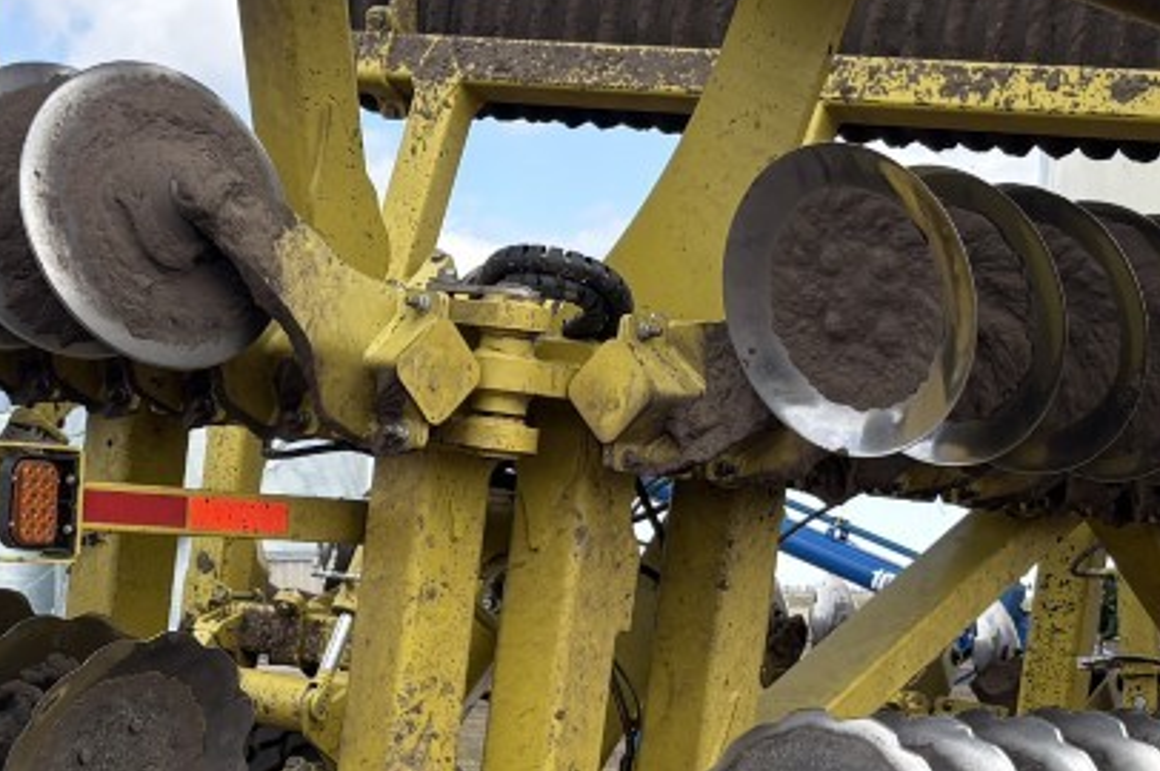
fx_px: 3091
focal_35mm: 96
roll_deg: -0.7
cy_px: 628
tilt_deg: +1.8
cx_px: 386
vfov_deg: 14.1
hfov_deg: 21.2
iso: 50
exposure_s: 1/2141
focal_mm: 5.96
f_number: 1.6
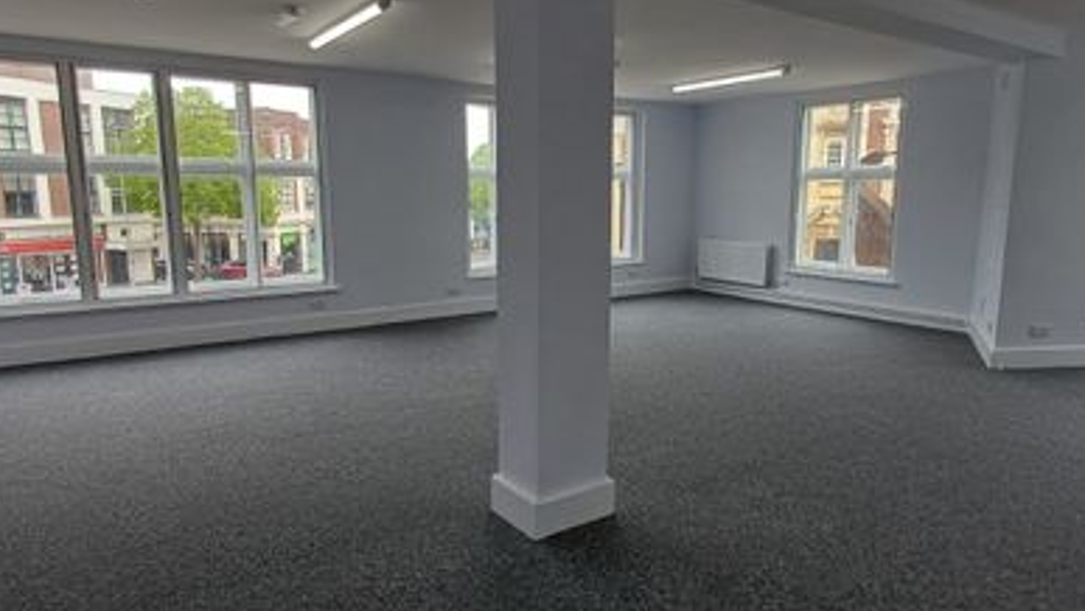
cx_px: 538
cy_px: 320
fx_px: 518
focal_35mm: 18
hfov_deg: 92.6
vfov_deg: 61.0
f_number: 2.2
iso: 40
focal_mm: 1.64
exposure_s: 1/114
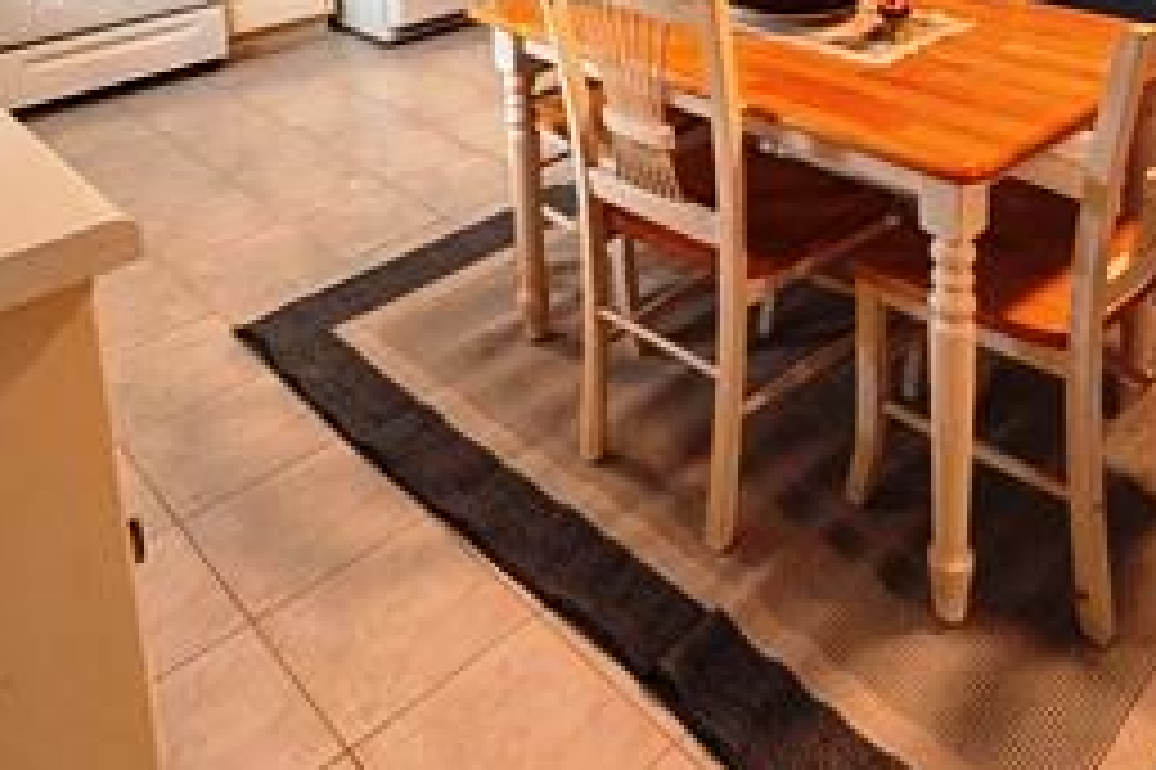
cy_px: -122
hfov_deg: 59.7
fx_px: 995
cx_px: 706
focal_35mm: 31
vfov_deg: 34.9
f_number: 1.7
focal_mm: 2.02
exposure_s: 1/40
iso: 162
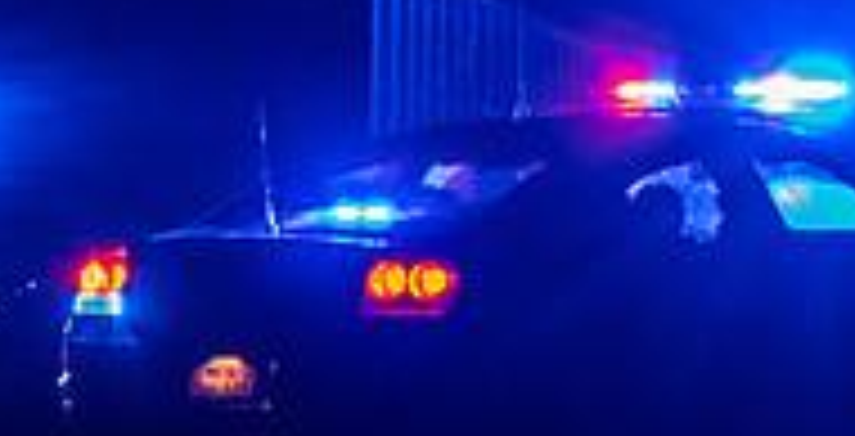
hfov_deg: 2.6
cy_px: 35
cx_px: 1243
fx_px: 19168
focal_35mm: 864
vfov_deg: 1.3
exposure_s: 1/40
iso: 2000
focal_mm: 165
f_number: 5.3
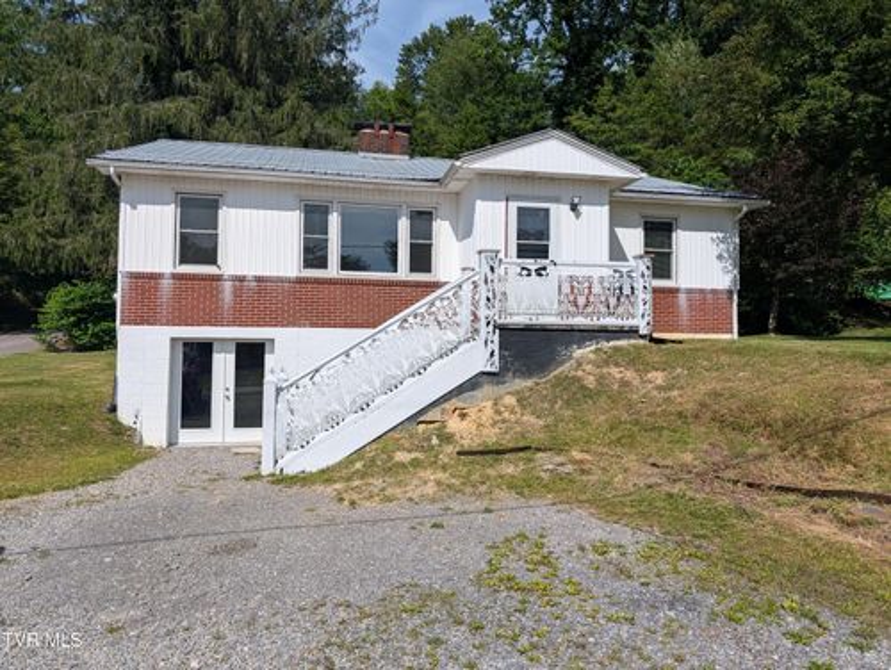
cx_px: 446
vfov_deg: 56.9
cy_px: 335
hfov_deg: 71.5
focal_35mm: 24
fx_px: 618
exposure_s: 1/2817
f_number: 1.68
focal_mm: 6.9
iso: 23
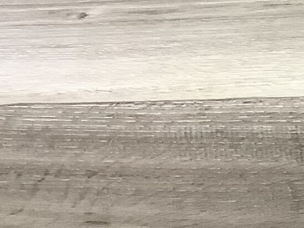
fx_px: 1273
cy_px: -163
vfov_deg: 9.8
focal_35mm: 145
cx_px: 564
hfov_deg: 12.4
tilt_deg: -22.1
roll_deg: +0.1
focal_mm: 3.3
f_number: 2.4
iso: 125
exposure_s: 1/60
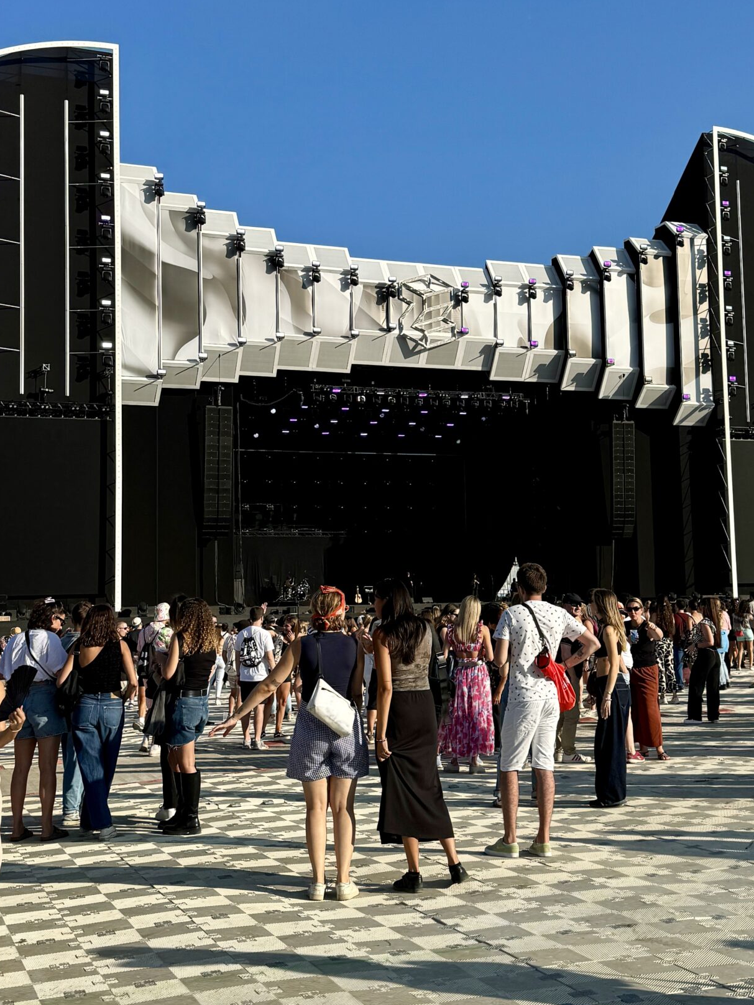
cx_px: 372
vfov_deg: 48.6
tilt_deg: +7.7
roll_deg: +2.2
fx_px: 1103
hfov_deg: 37.7
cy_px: 395
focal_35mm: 38
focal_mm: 6.76
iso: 80
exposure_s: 1/4950
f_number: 1.78
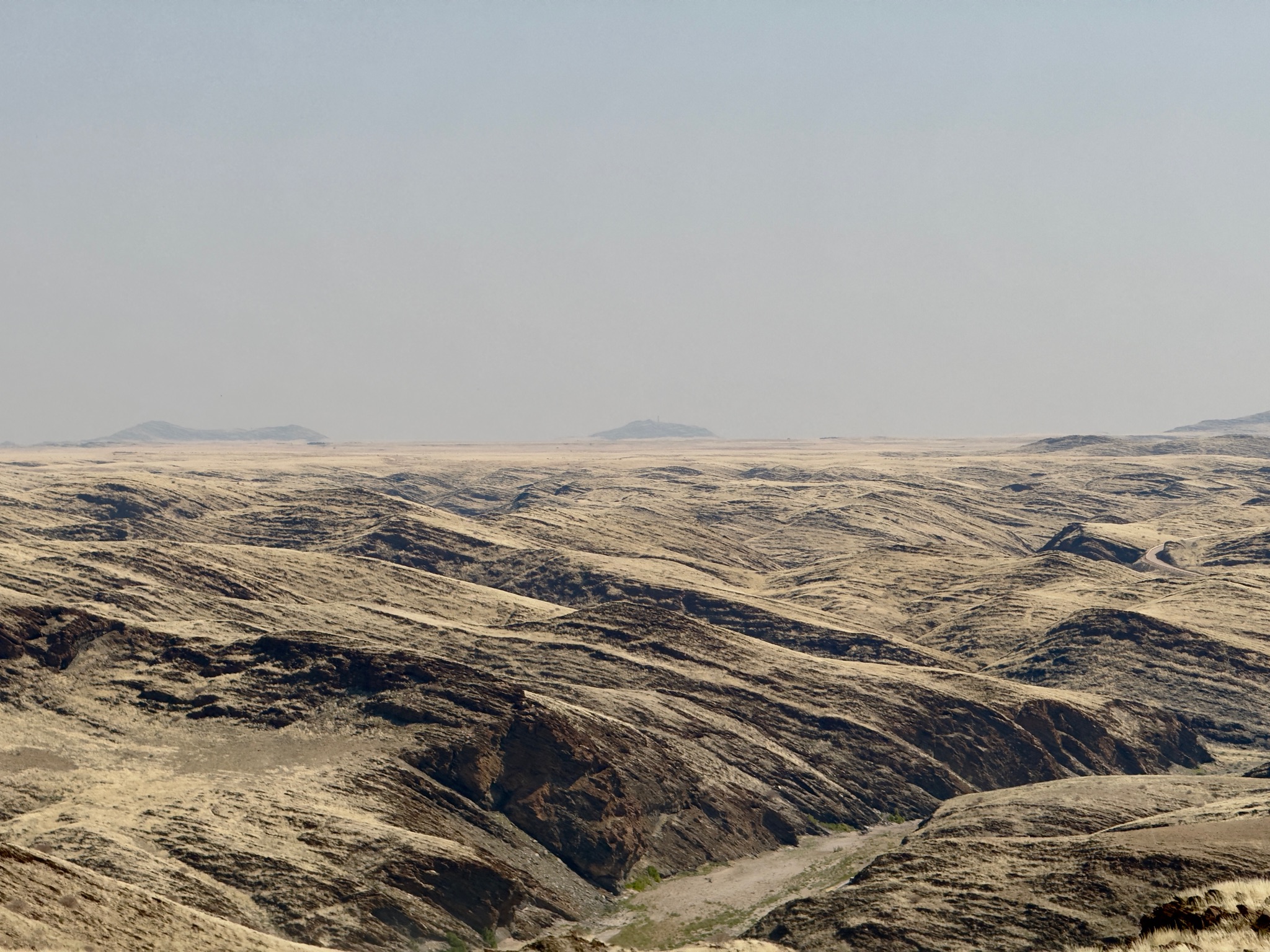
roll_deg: -1.4
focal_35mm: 120
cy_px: 476
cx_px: 635
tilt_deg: -0.7
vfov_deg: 12.3
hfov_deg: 16.4
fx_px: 4403
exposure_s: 1/3195
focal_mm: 15.66
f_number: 2.8
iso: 50
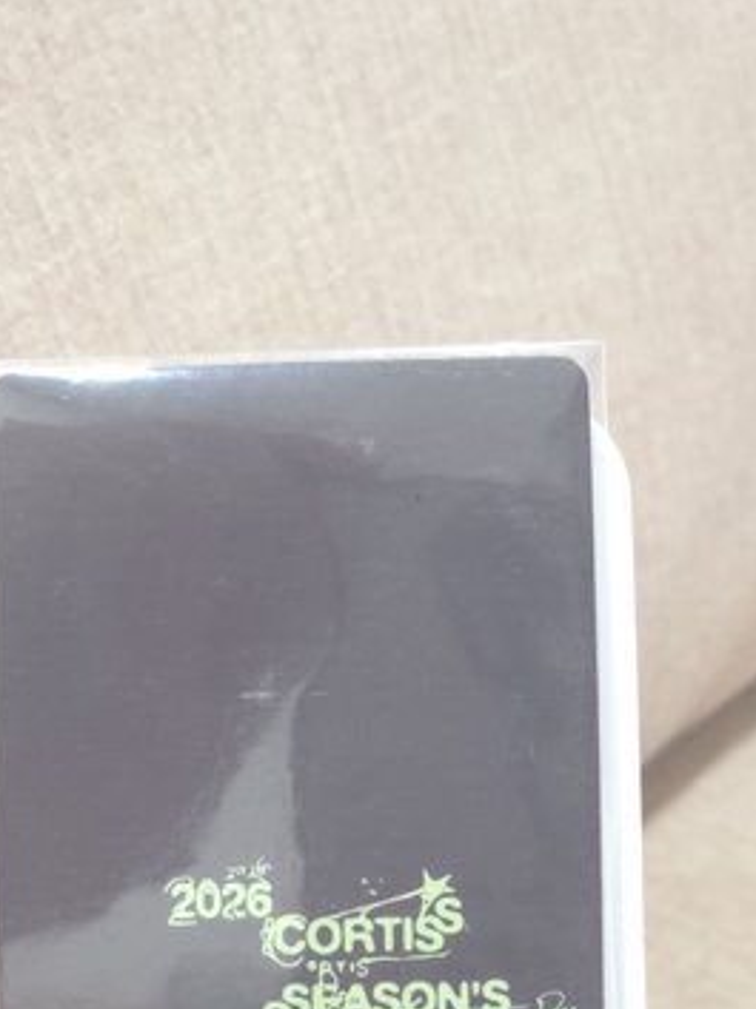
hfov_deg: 14.2
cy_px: 703
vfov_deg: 18.8
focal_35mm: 104
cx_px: 328
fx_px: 3032
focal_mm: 7
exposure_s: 1/30
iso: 250
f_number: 2.4
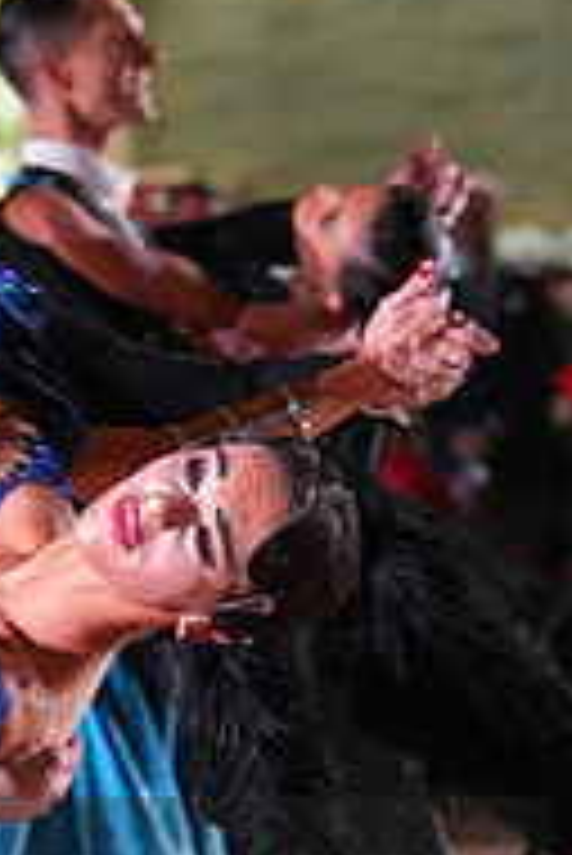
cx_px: -65
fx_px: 9515
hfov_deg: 3.4
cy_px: 950
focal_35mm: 400
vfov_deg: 5.1
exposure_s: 1/200
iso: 4000
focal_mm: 131
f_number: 5
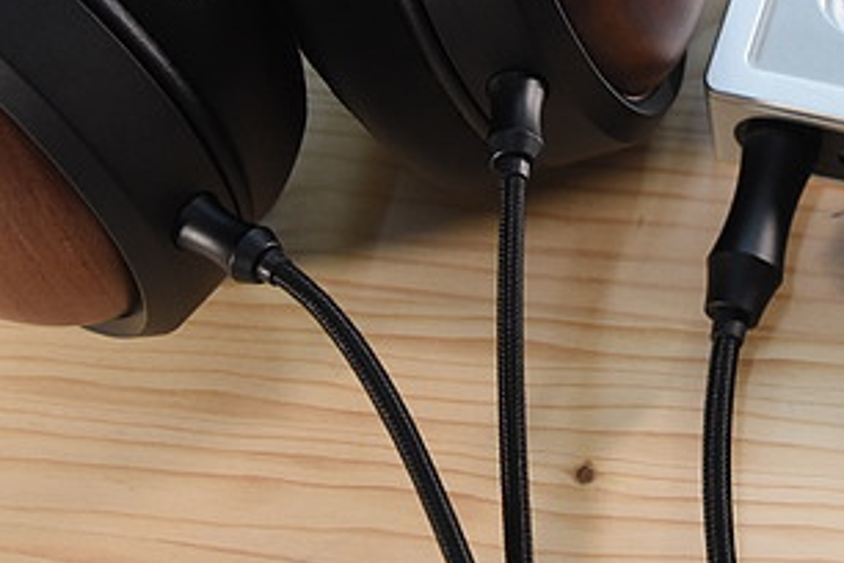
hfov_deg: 19.0
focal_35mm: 107
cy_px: -6
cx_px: 632
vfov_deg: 12.6
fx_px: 2508
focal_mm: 28
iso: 1000
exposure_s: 1/100
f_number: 6.3
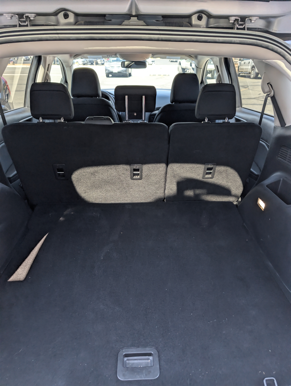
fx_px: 268
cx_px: 146
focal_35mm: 24
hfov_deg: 56.9
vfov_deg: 71.5
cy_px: 193
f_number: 1.68
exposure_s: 1/1100
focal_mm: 6.9
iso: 339
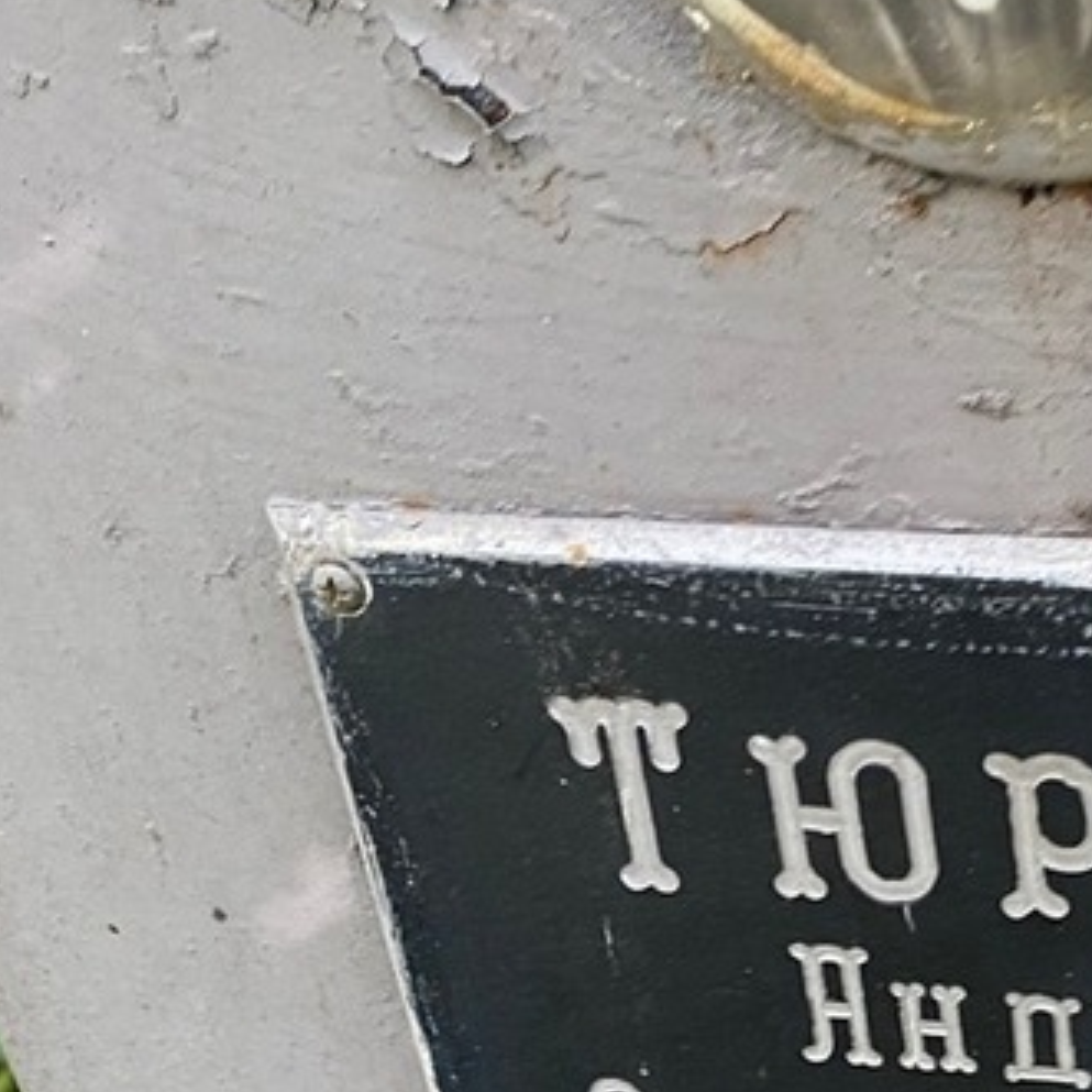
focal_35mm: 71
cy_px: 1019
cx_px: 1138
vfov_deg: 23.6
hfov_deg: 23.1
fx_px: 2534
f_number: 1.8
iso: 125
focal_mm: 4.25
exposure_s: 1/77
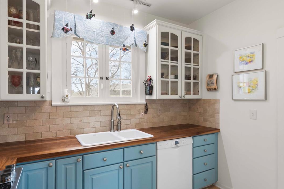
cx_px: 147
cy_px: 103
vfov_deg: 59.4
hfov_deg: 81.2
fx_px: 166
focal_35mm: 21
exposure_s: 1/10
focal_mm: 14
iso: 400
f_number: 8
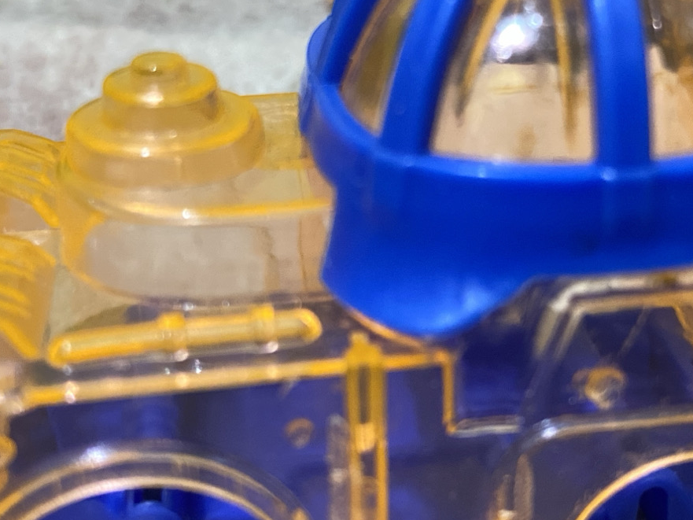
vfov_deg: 24.8
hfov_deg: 32.6
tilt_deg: -30.6
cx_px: 410
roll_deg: -0.5
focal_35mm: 59
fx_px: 1181
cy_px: 258
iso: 1000
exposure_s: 1/23
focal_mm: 4.25
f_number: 1.8
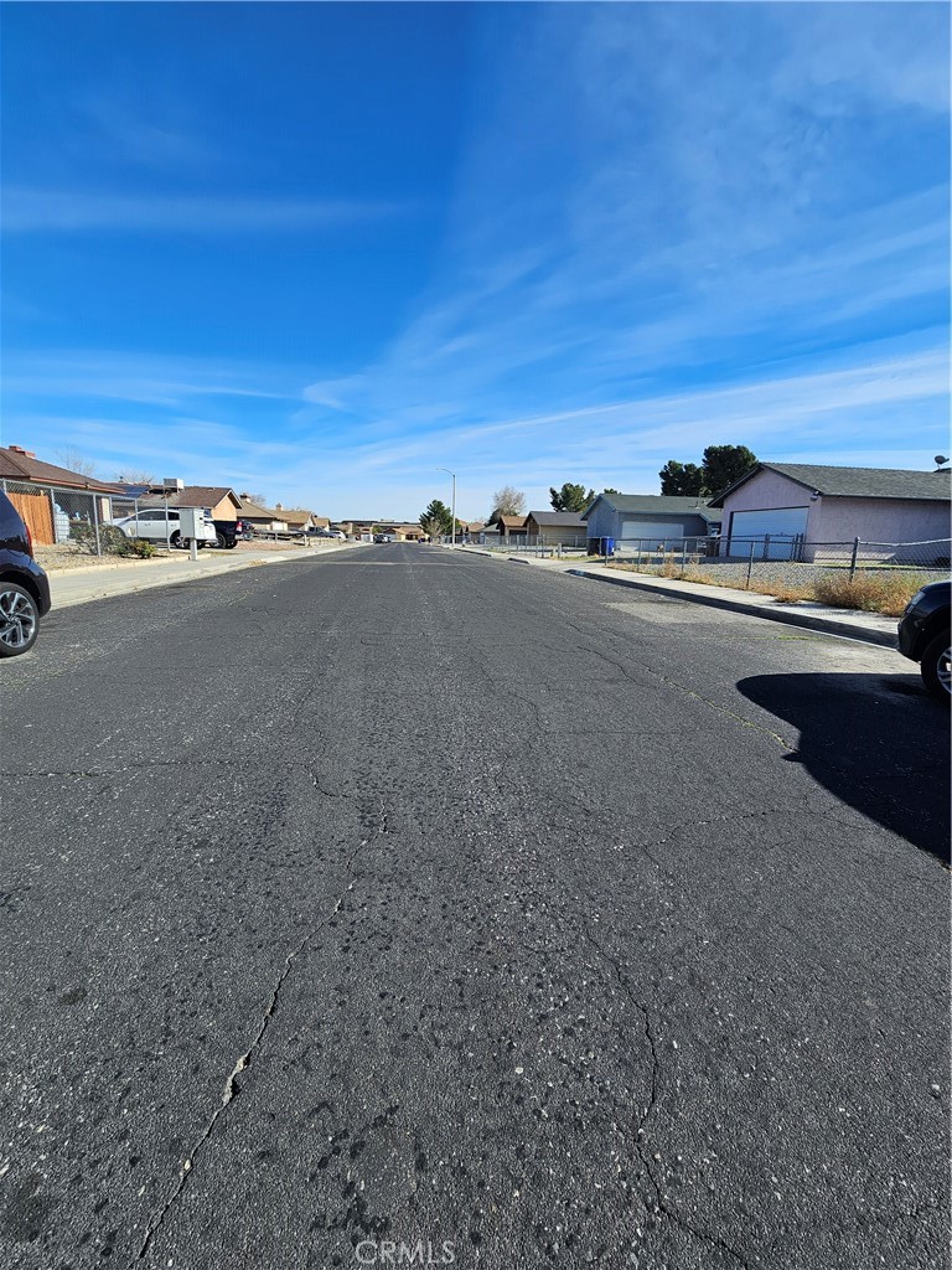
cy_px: 635
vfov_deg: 106.2
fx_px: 477
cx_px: 476
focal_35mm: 13
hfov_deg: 89.9
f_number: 2.2
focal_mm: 2.2
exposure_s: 1/2198
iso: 50
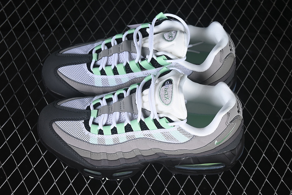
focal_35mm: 75
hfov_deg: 27.0
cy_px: 98
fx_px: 608
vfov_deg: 18.2
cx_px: 146
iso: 160
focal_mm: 50
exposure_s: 1/60
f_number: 7.1
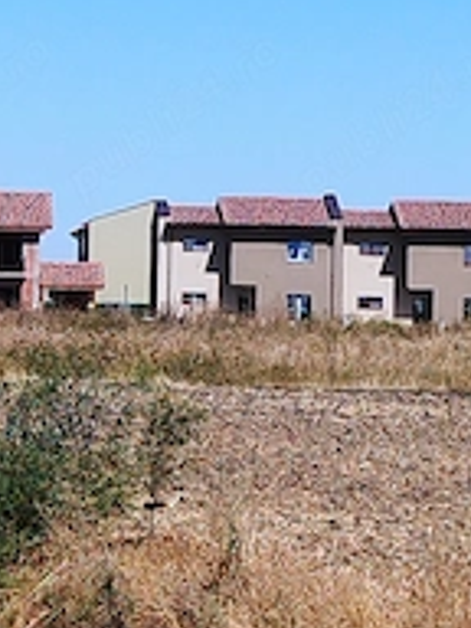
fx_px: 907
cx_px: 59
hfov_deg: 28.1
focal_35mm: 50
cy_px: 170
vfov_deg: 37.4
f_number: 1.89
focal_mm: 5.89
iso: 50
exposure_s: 1/1173
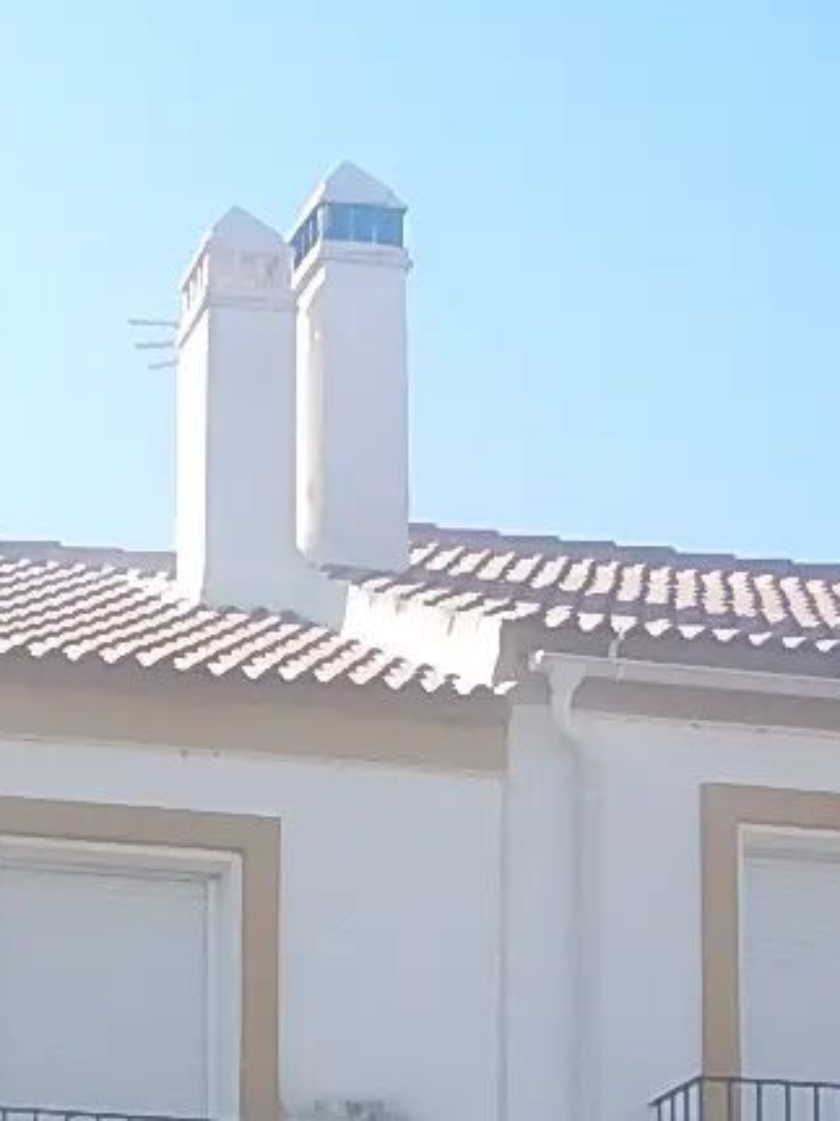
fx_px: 3367
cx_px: -205
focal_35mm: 104
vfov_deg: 17.1
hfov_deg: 13.8
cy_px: 1683
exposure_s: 1/400
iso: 125
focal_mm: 5
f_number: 3.9
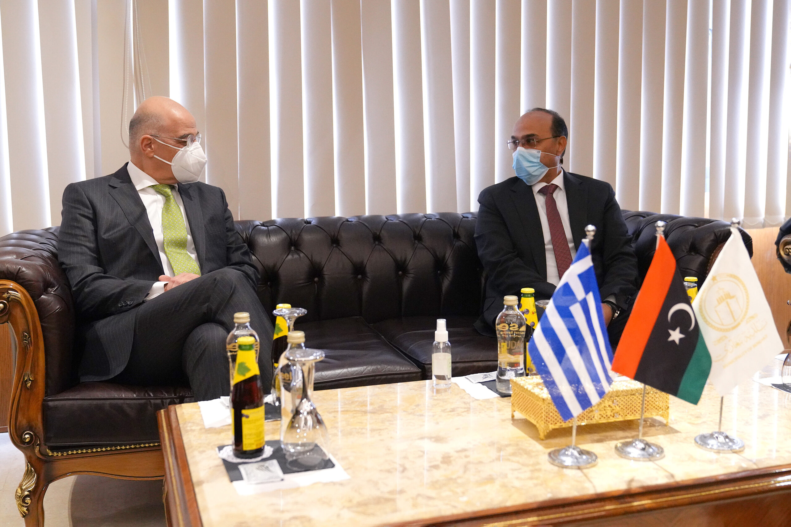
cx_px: 396
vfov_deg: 37.9
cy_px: 264
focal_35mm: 35
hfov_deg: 54.4
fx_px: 769
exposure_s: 1/320
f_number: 4
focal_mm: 35
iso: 5000
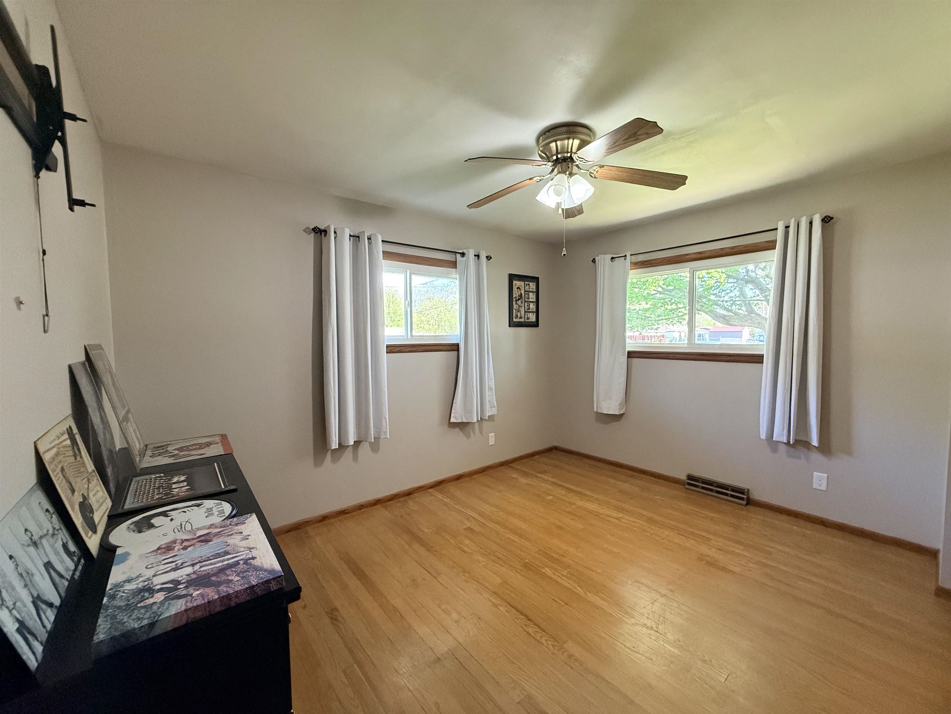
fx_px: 385
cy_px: 357
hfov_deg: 102.1
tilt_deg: -3.2
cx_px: 476
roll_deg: +0.1
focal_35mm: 14
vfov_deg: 85.7
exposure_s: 1/120
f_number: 2.2
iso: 640
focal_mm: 2.22
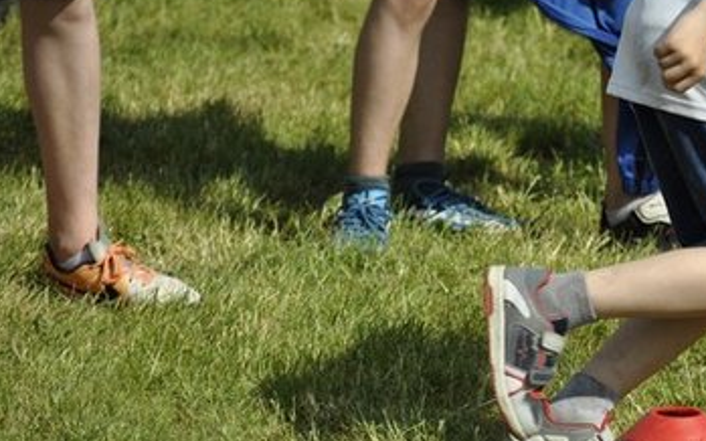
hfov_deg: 7.4
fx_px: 5483
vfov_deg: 4.6
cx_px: 581
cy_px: 119
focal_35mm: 285
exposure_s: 1/1000
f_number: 4.5
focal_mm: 100
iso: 125
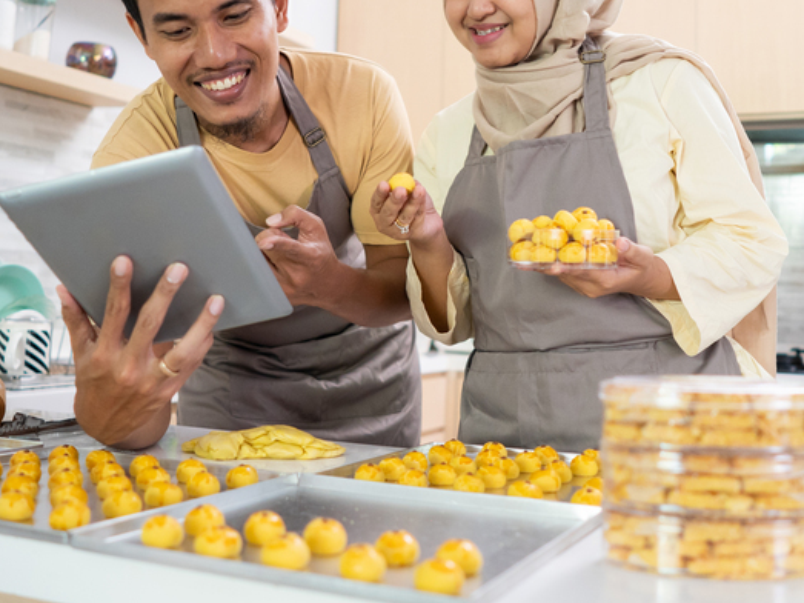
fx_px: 1068
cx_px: 430
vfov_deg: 31.2
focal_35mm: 46
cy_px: 198
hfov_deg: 41.2
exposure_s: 1/100
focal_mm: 25
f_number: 2
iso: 1250
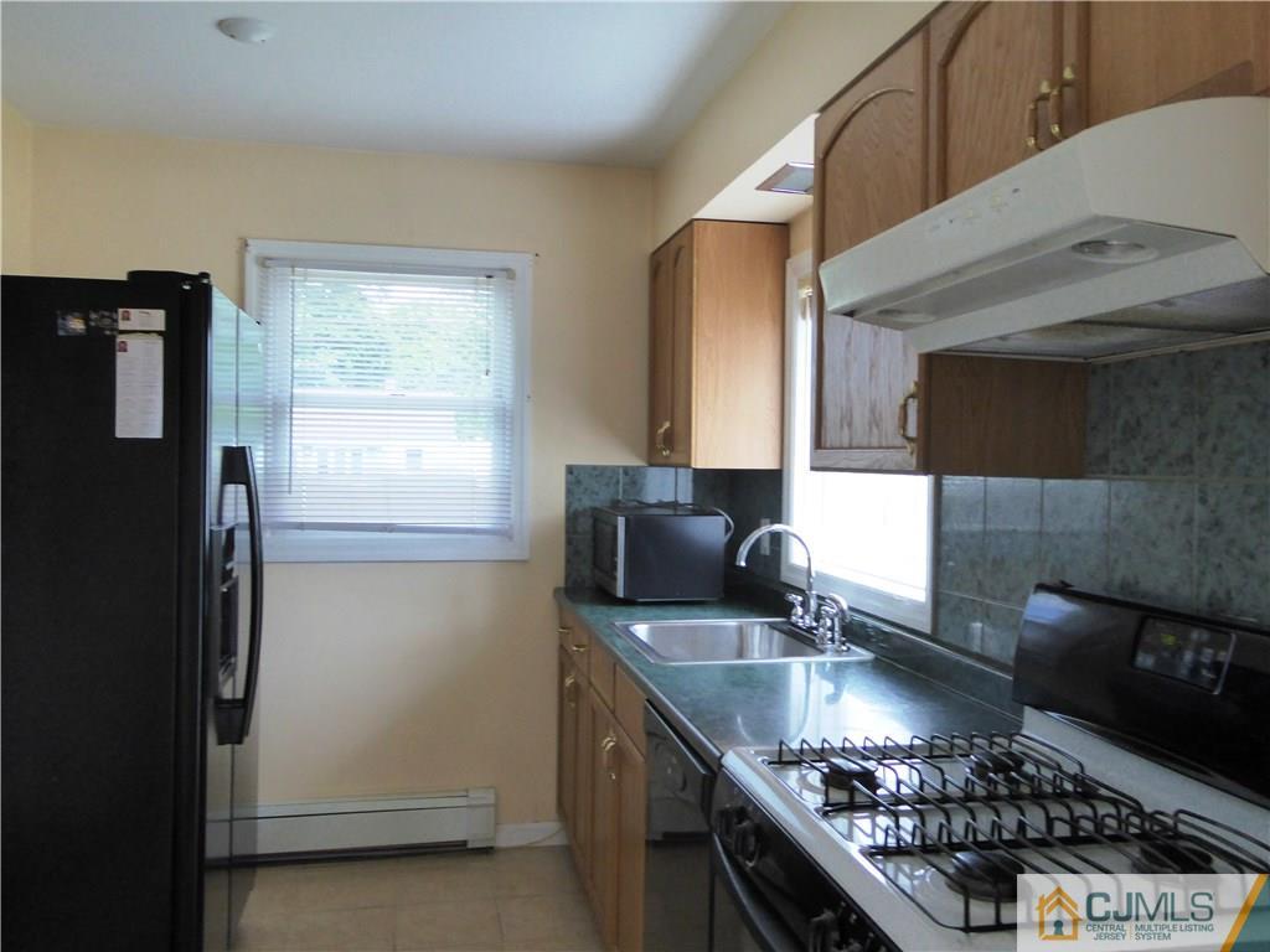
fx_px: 1064
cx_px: 635
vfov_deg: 48.2
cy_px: 476
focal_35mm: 29
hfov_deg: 61.7
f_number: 3.5
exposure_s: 1/100
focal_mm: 5
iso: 320
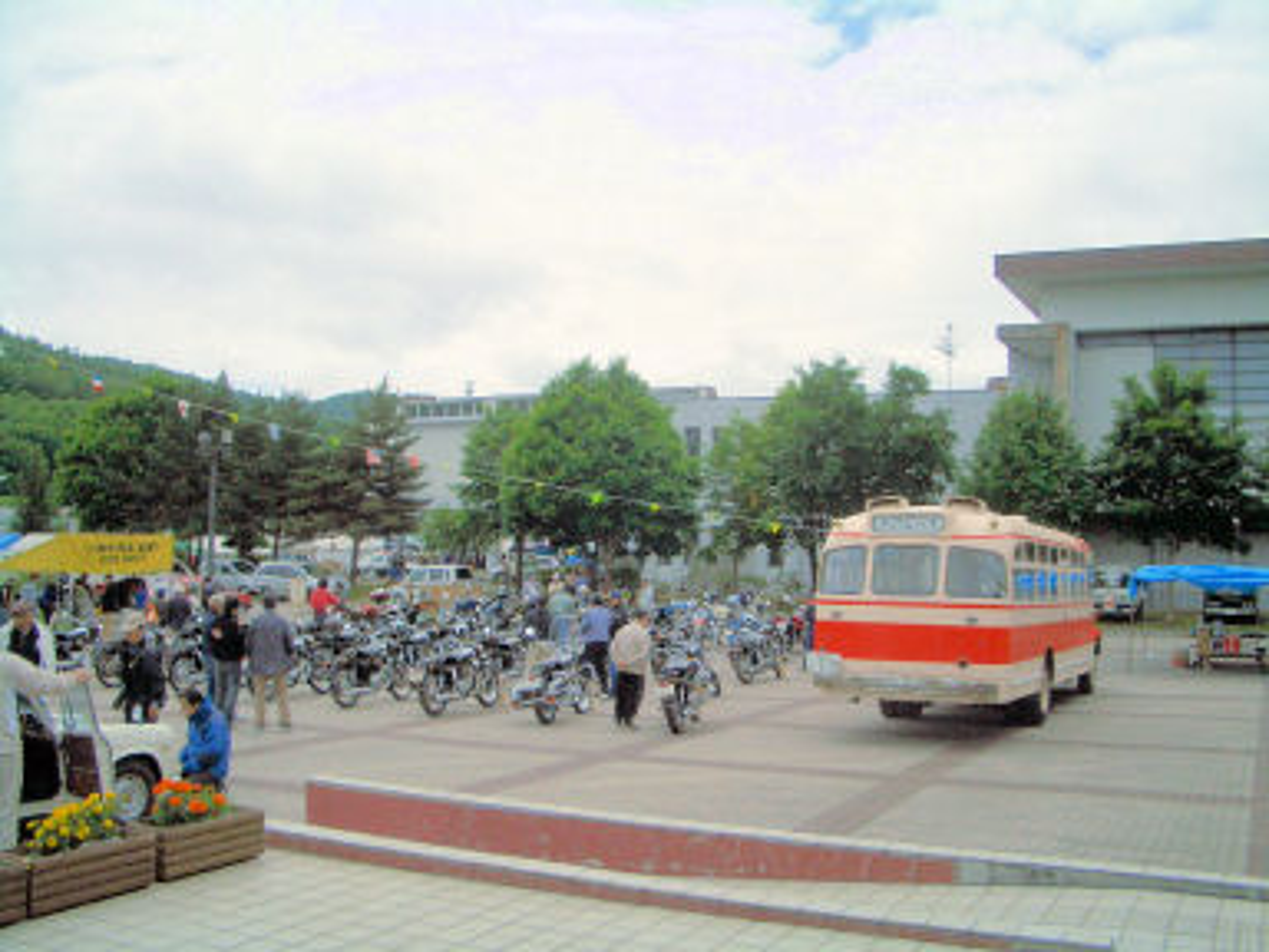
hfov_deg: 52.6
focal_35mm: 35
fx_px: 1283
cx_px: 634
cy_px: 476
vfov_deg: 40.7
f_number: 4.3
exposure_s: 1/1250
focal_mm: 5.8
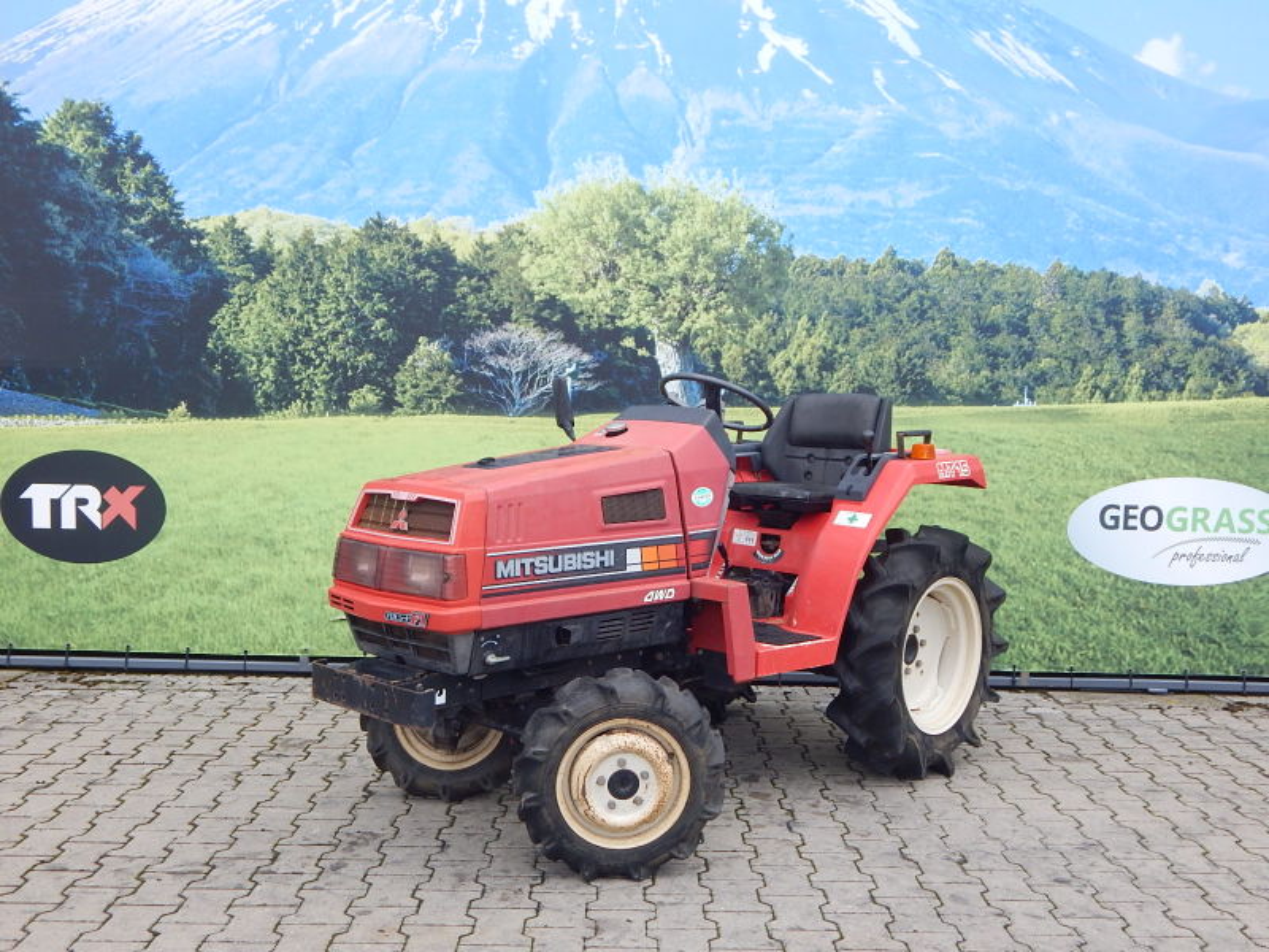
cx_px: 634
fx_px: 1246
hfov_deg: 54.0
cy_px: 476
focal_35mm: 34
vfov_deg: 41.8
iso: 125
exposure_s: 1/320
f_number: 3.3
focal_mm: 6.1
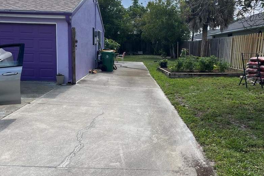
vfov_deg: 36.0
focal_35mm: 37
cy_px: 93
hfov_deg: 51.9
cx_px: 129
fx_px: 271
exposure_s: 1/3413
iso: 50
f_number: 1.6
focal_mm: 5.1
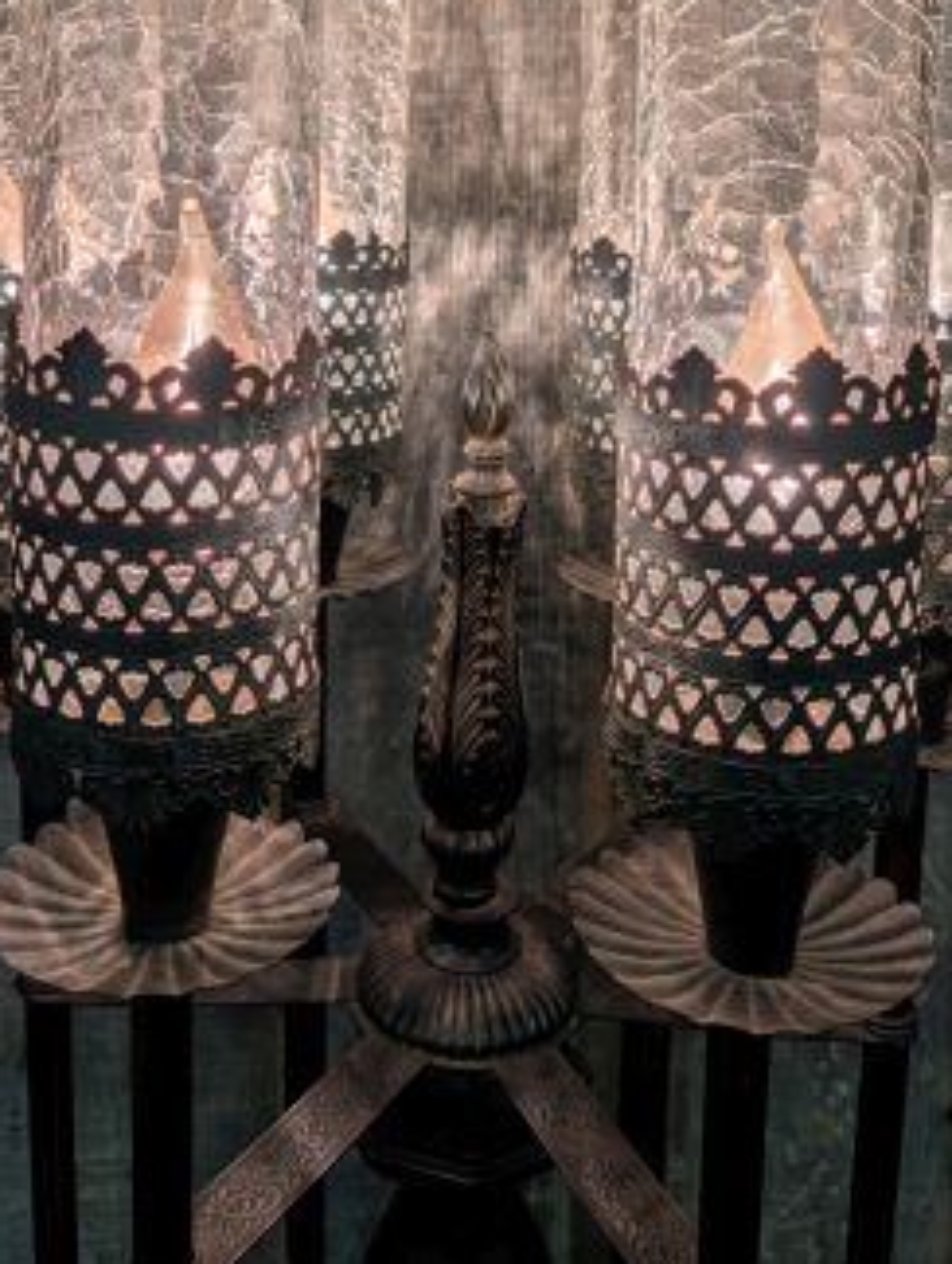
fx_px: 1353
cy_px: 324
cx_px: 449
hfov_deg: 38.7
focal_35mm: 37
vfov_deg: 48.3
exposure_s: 1/858
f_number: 1.68
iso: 19
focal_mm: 6.9
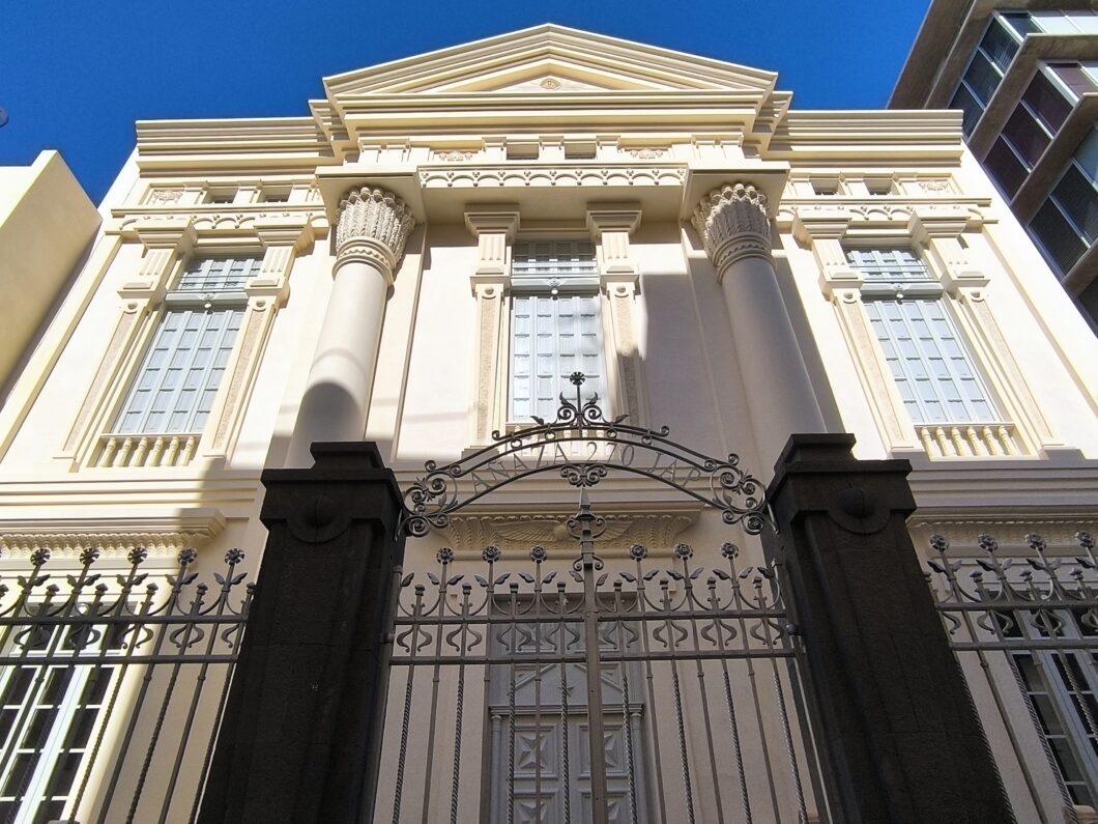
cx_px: 549
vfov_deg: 71.6
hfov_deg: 87.8
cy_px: 412
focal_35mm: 18
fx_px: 571
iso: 50
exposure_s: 1/3258
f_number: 2.2
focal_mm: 1.65
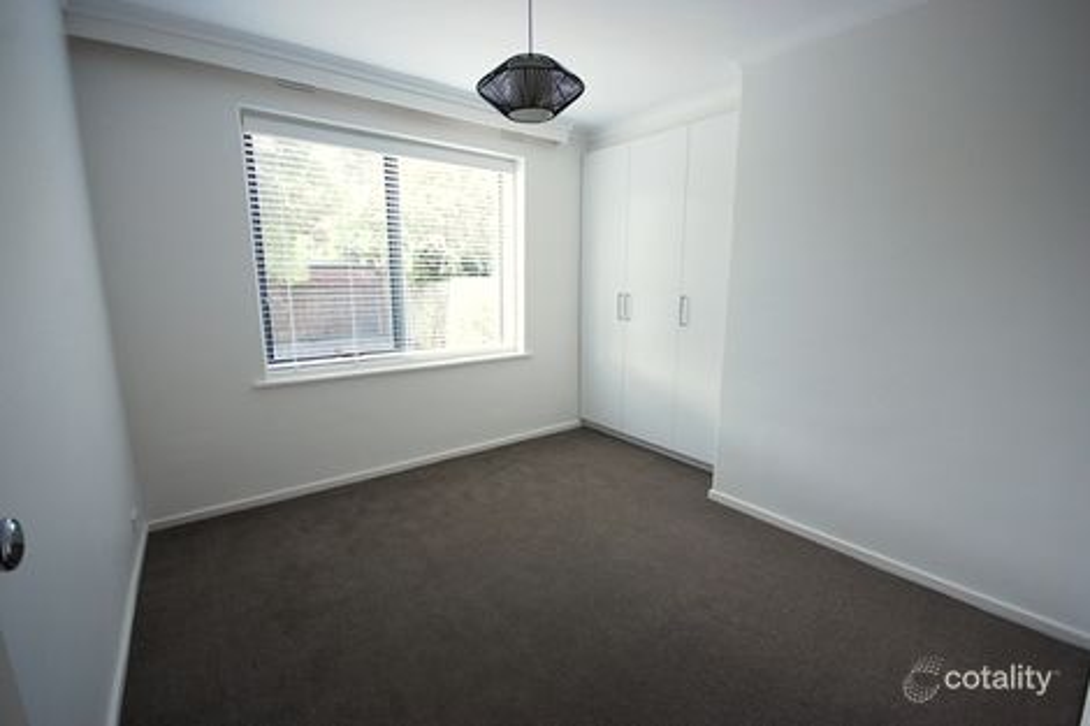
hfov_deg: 100.4
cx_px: 545
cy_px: 363
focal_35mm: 15
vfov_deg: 77.3
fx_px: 454
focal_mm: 10
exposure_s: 1/30
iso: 280
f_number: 4
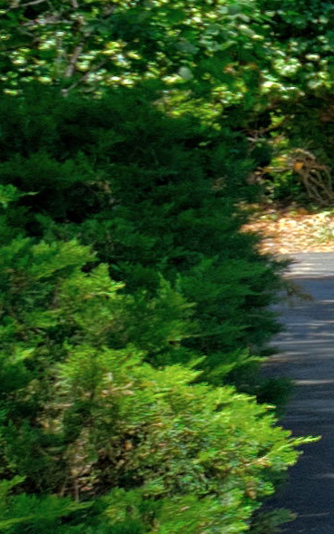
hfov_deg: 3.8
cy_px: 192
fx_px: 2418
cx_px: 2682
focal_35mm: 166
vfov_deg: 12.6
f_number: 9
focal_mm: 16
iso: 320
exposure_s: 1/60
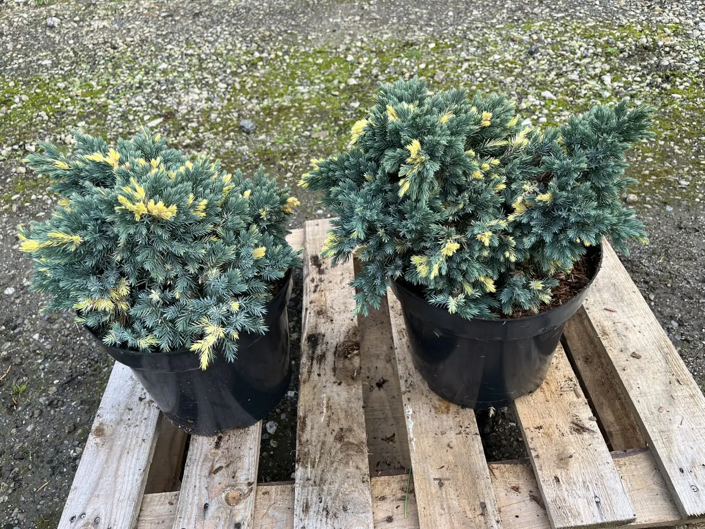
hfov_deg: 67.3
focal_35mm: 26
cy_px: 264
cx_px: 352
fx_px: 530
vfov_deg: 53.1
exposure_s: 1/298
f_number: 1.6
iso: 50
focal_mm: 5.1
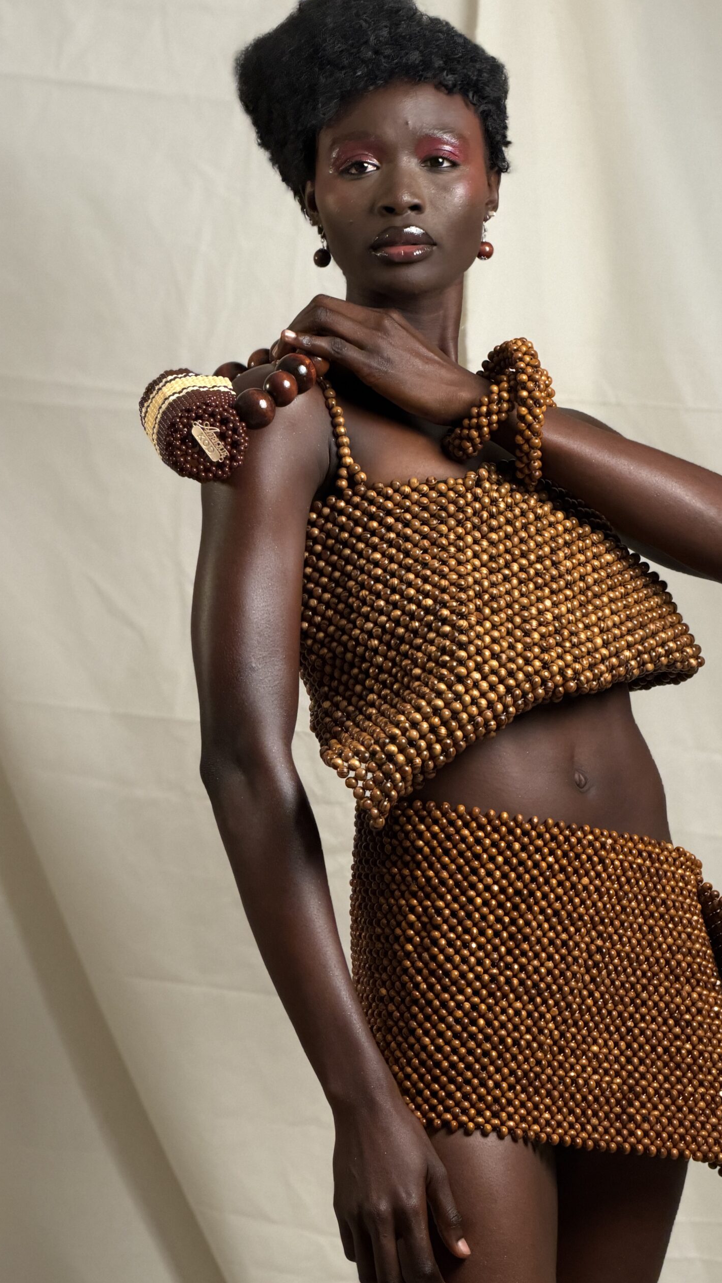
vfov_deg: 19.5
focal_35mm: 110
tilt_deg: -2.1
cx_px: 443
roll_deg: -2.6
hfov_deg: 11.0
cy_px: 636
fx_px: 3744
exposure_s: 1/77
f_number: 2.8
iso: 640
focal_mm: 16.89
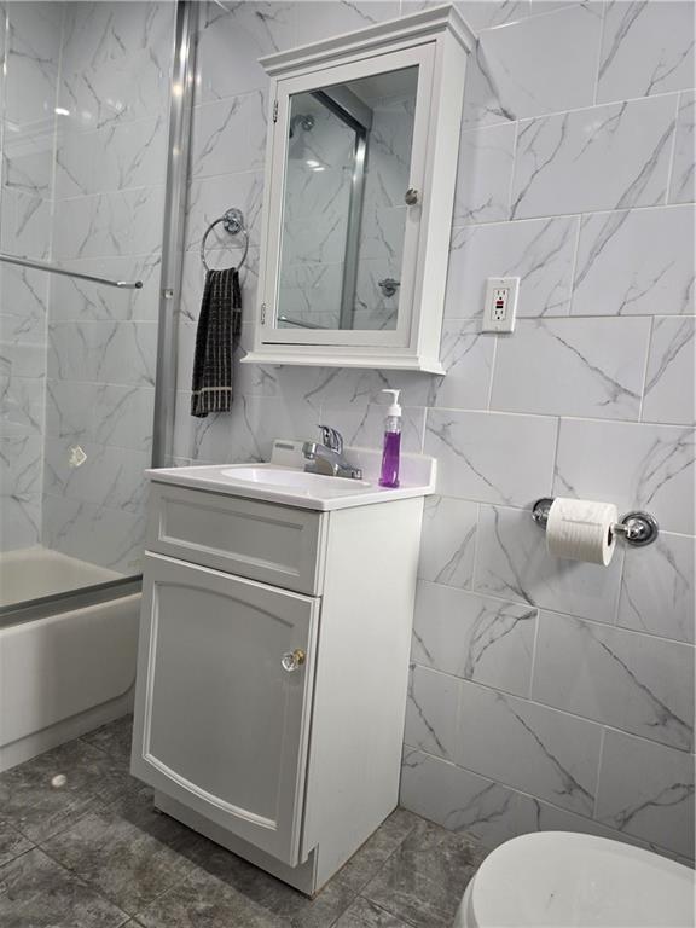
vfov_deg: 73.9
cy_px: 464
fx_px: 617
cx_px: 348
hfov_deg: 58.9
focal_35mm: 23
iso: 64
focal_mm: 6.3
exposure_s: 1/120
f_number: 1.7
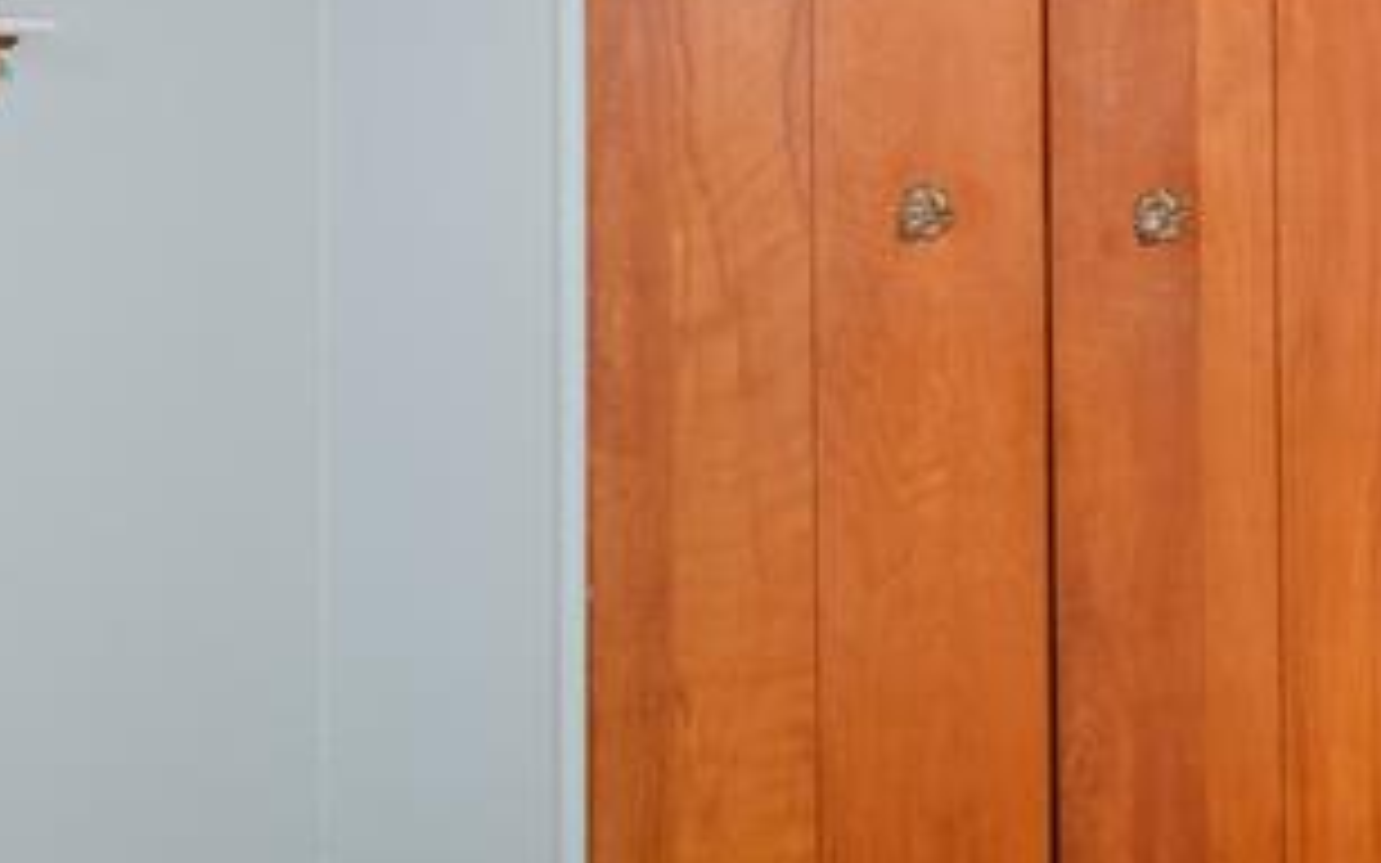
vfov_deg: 24.9
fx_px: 1920
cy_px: 175
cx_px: 1709
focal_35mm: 51
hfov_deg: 32.0
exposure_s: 1/2
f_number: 5.6
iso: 640
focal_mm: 10
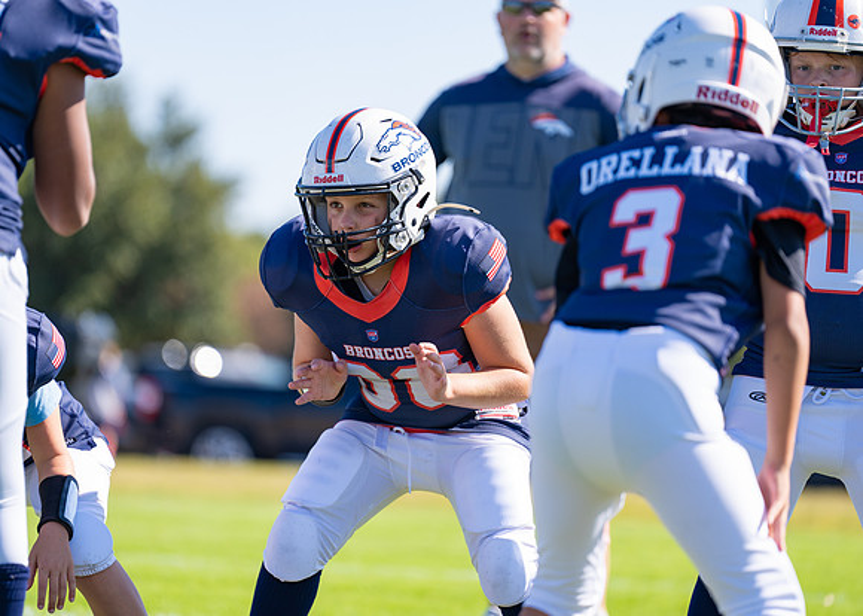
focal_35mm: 211
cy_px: 303
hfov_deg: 9.5
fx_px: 5182
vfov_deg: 6.8
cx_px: 391
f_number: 2.8
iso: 100
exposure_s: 1/1000
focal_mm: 197
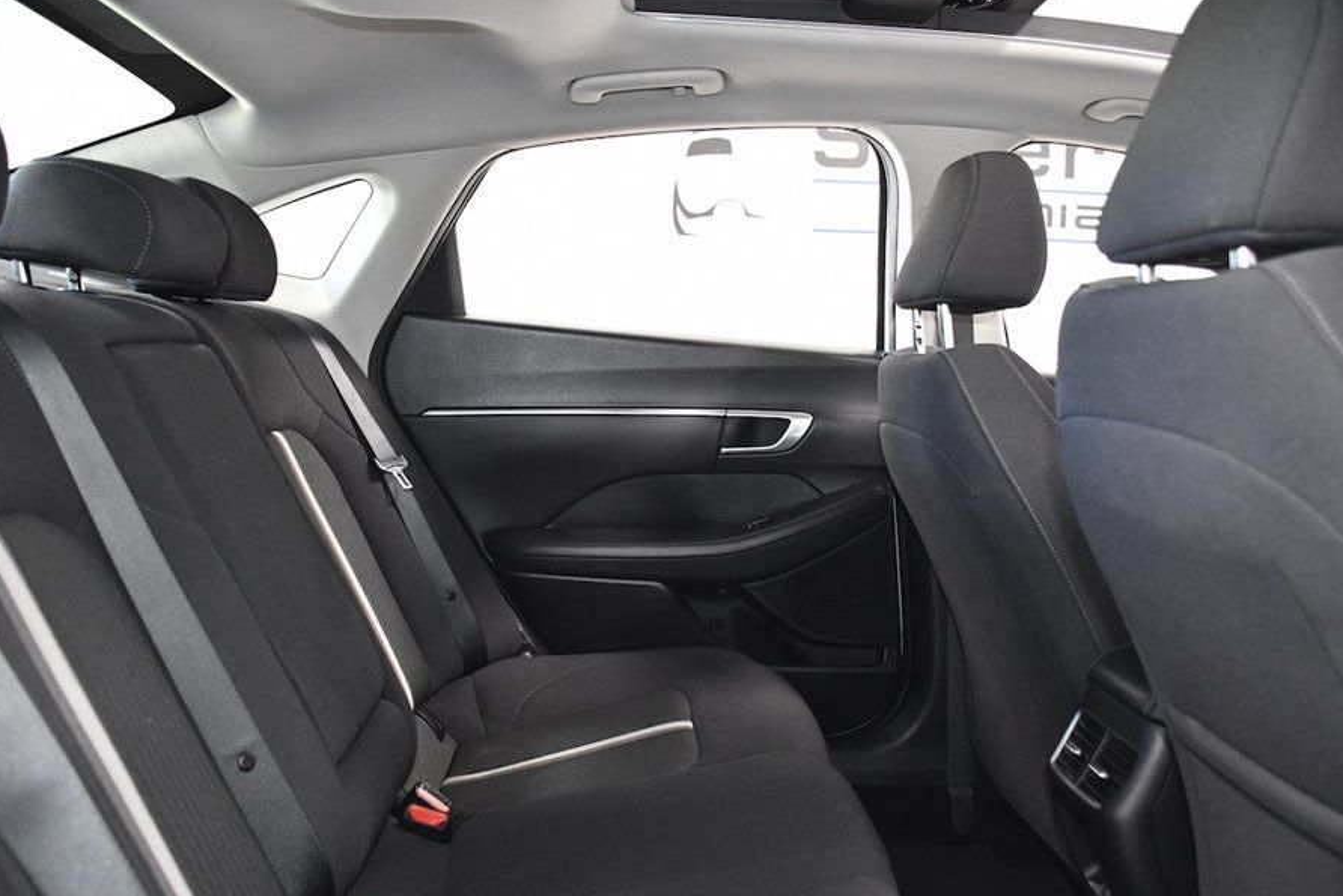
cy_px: 459
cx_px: 644
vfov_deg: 42.3
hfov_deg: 60.3
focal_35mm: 31
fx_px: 1157
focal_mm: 18
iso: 2500
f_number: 3.5
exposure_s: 1/160
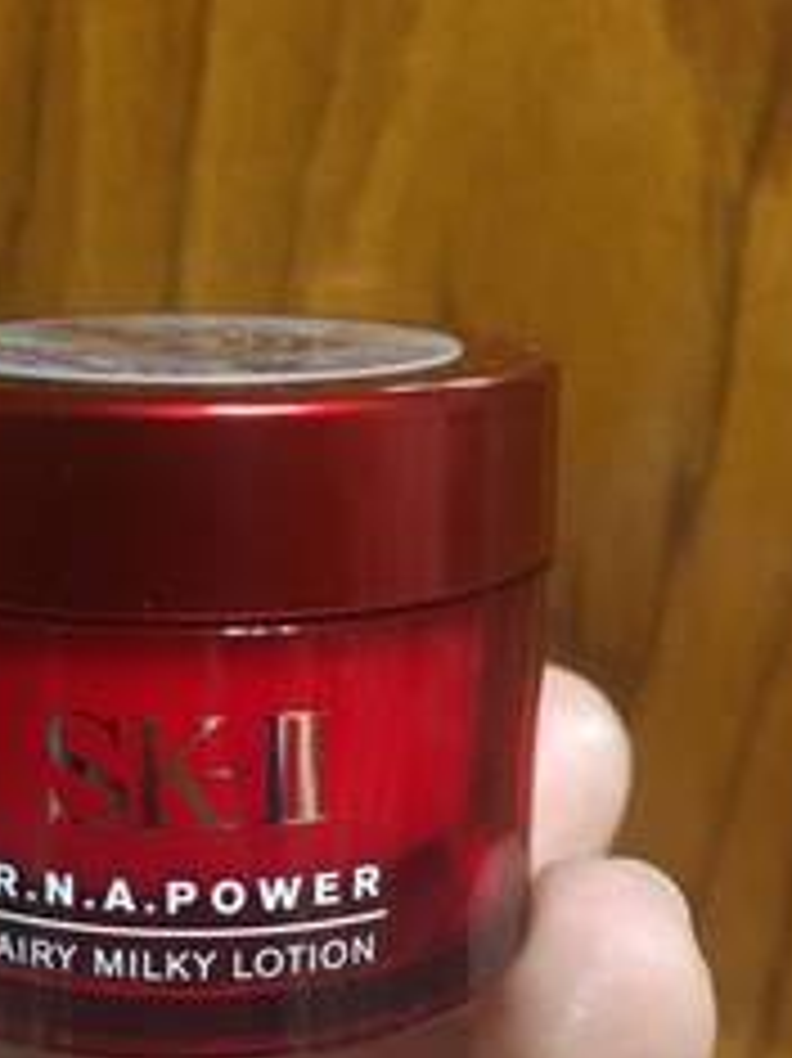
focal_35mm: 56
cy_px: 619
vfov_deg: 34.3
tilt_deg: -11.0
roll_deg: +0.6
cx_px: 189
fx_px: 1710
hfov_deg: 25.7
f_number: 2.2
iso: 200
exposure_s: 1/15
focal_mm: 4.15
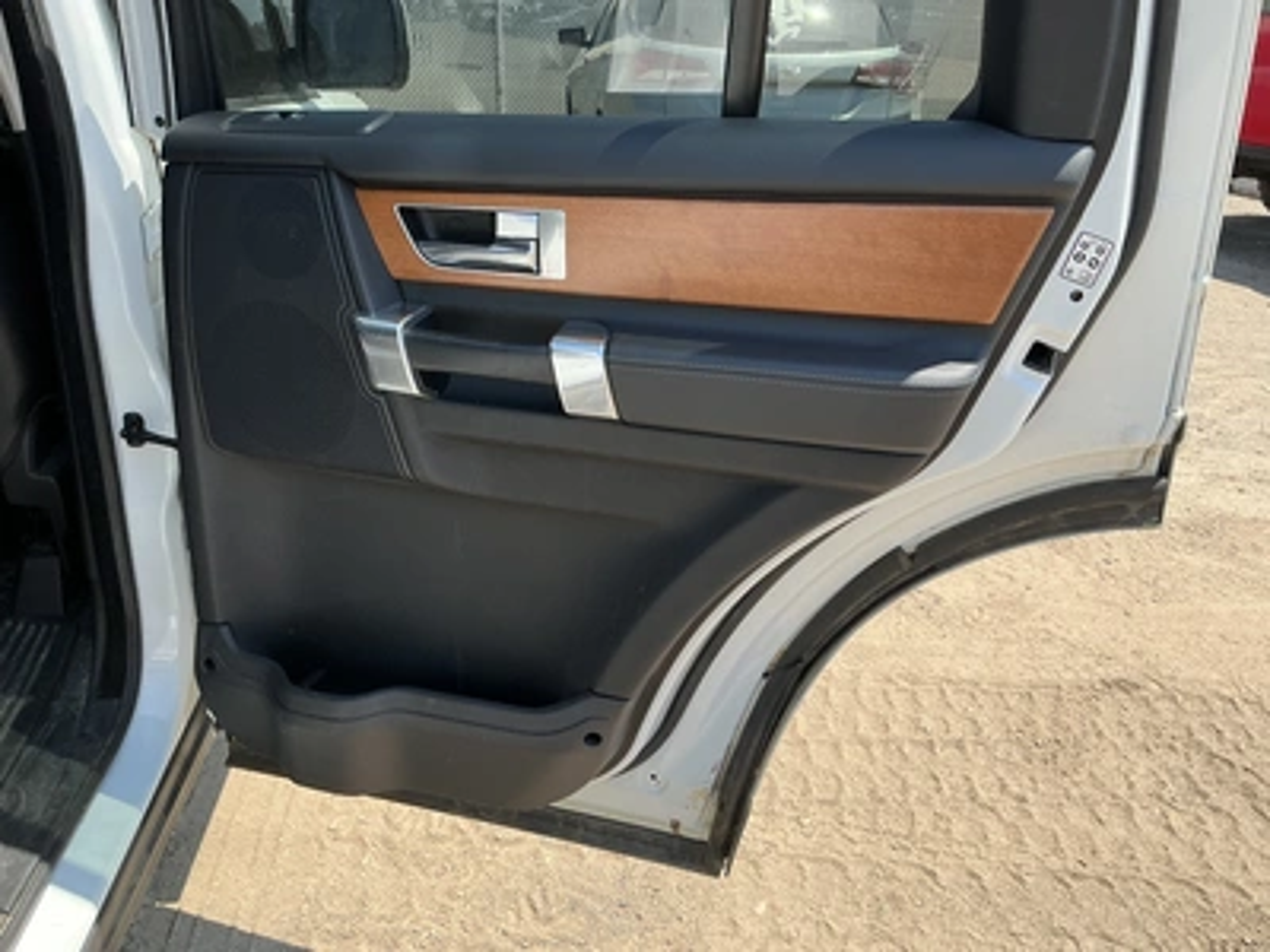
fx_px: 1027
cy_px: 476
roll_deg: -2.7
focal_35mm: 28
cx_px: 635
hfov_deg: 63.4
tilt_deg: -19.8
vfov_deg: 49.7
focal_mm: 3
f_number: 1.8
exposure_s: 1/781
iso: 25
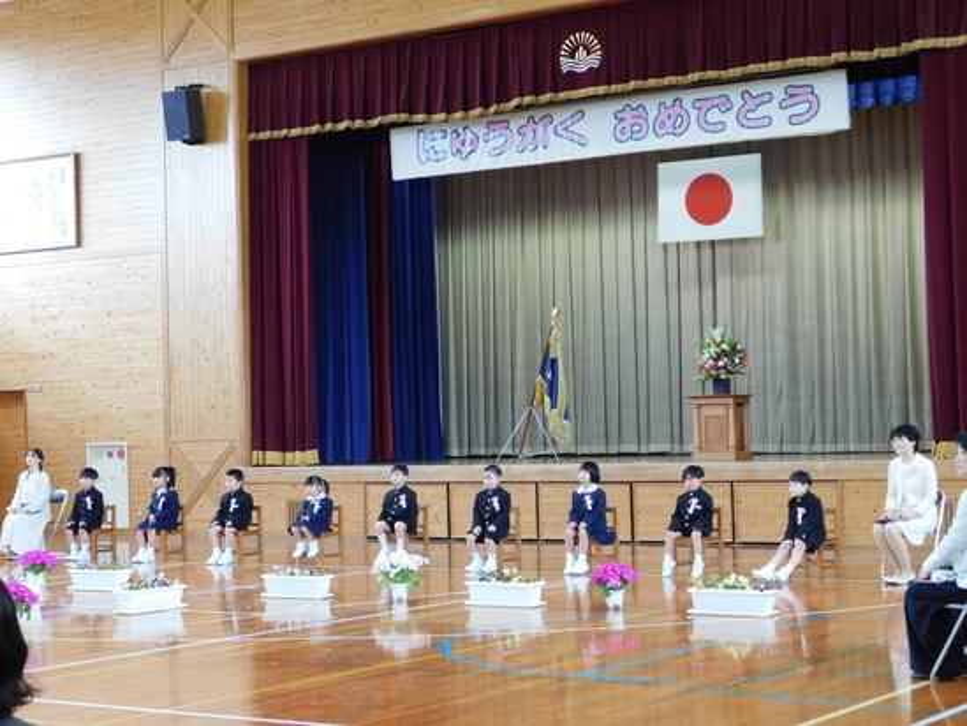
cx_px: 484
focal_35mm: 66
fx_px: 1844
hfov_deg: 29.4
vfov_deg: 22.3
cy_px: 363
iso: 400
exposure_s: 1/25
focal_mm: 11.7
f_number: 4.2
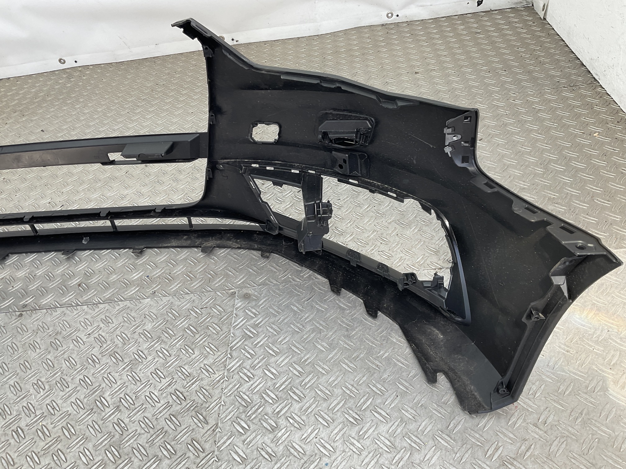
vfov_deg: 48.2
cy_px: 234
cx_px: 313
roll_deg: +8.5
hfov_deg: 61.7
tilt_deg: -42.9
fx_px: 524
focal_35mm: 29
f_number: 1.8
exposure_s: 1/100
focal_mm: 3
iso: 20
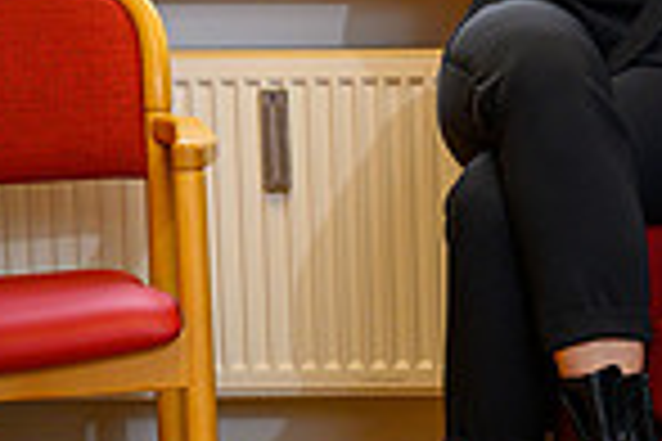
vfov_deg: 10.2
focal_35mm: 134
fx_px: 2464
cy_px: 153
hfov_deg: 14.1
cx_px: 1058
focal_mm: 34
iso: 800
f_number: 4
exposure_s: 1/100
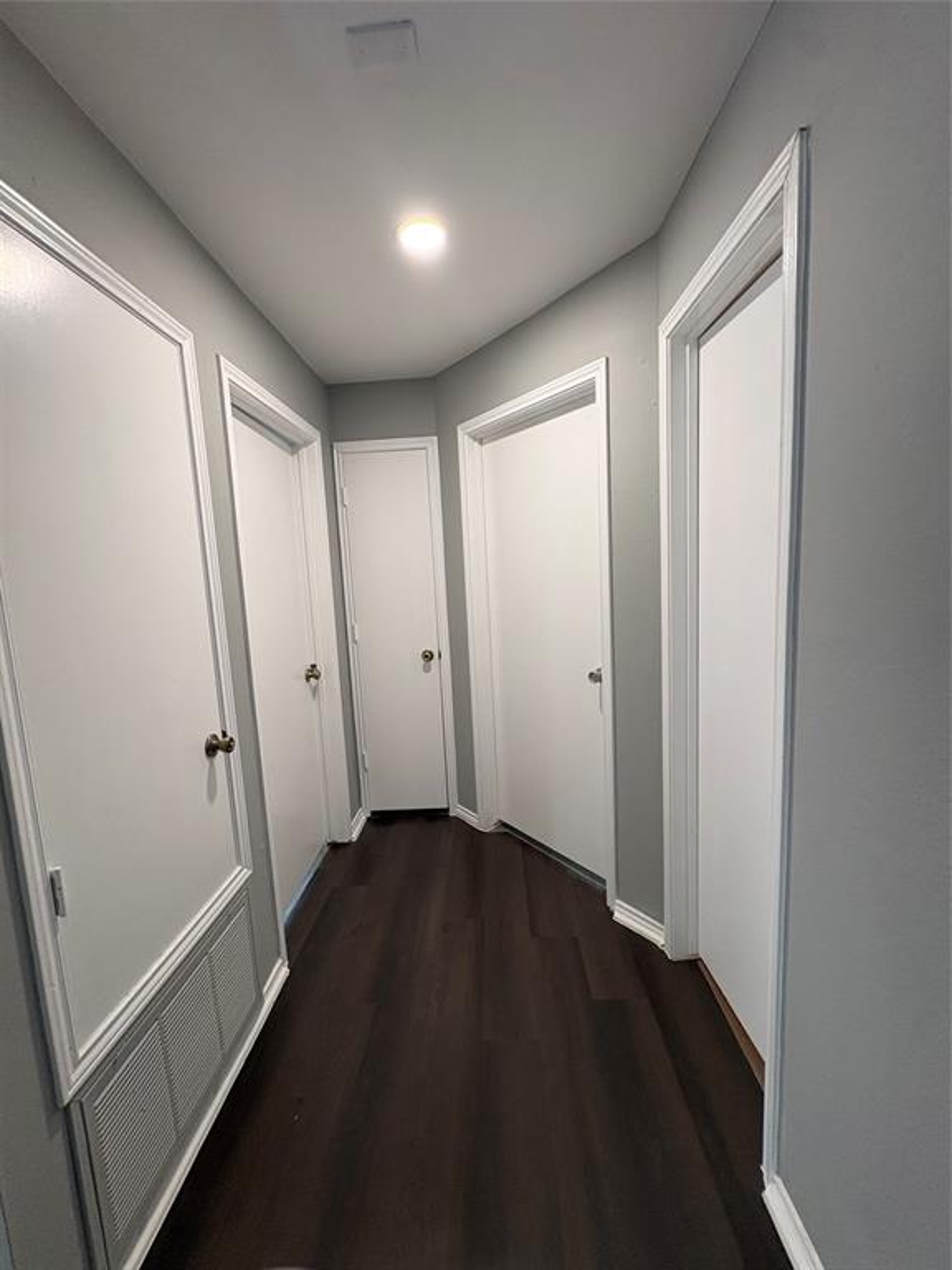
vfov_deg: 102.1
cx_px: 476
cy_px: 635
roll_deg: +2.3
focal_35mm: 14
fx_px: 513
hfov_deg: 85.7
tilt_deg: -5.5
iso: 160
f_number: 2.2
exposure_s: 1/60
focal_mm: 2.22
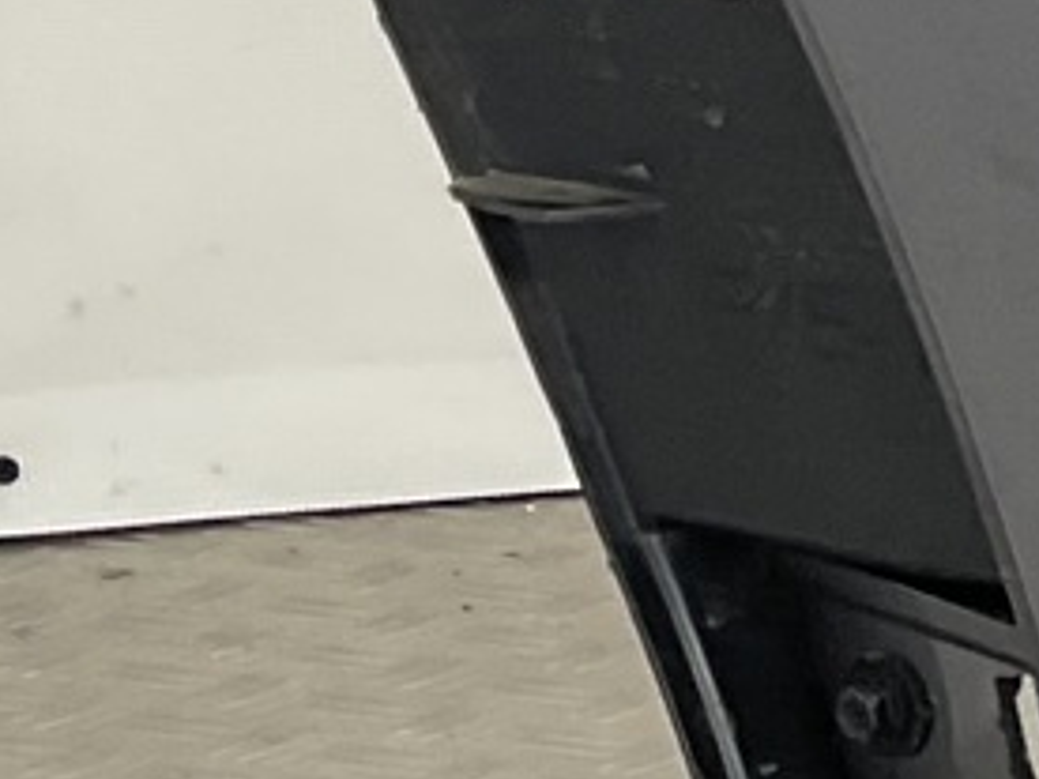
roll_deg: -4.9
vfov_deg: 7.0
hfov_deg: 8.0
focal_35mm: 212
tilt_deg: -19.6
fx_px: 6363
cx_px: 3113
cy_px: 628
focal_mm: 3
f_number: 1.8
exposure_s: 1/132
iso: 16
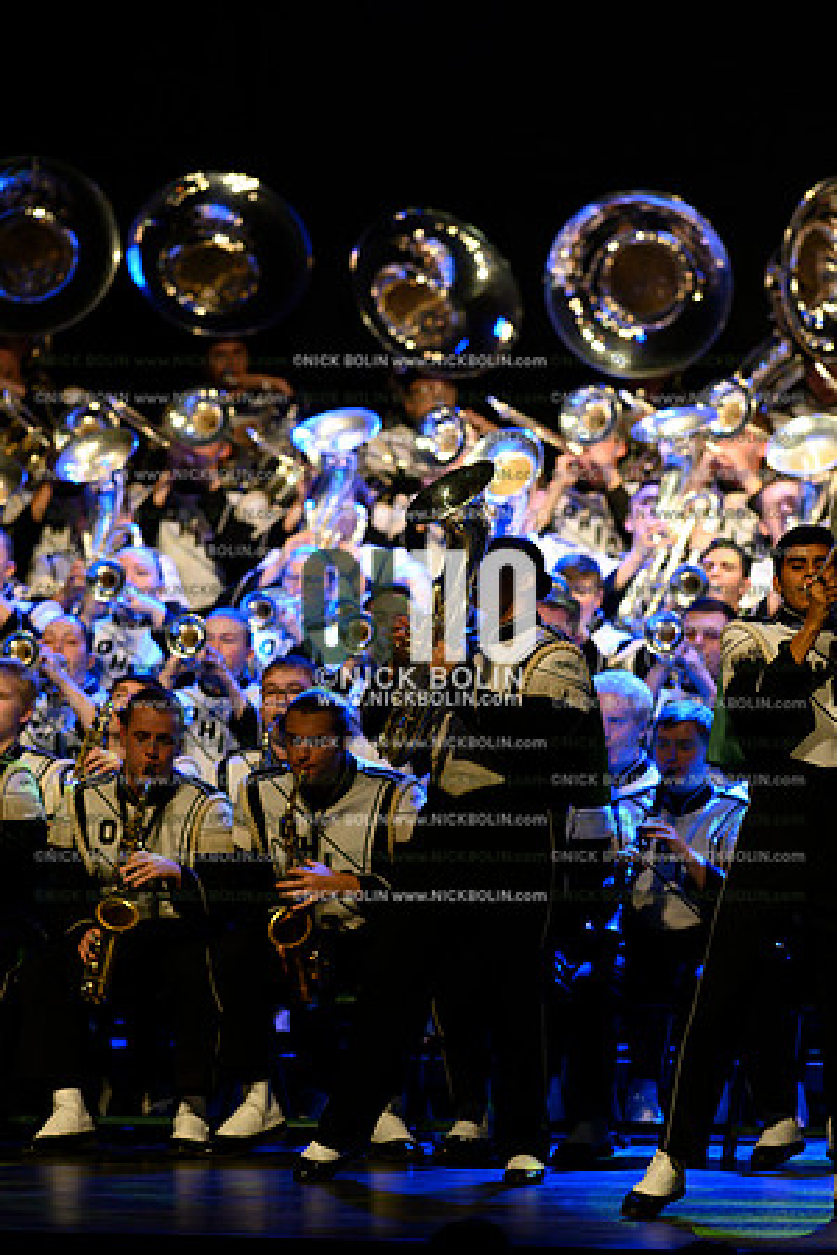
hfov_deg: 4.6
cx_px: 418
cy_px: 628
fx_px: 10462
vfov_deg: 6.9
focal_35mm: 300
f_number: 4
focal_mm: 300
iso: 5000
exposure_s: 1/500
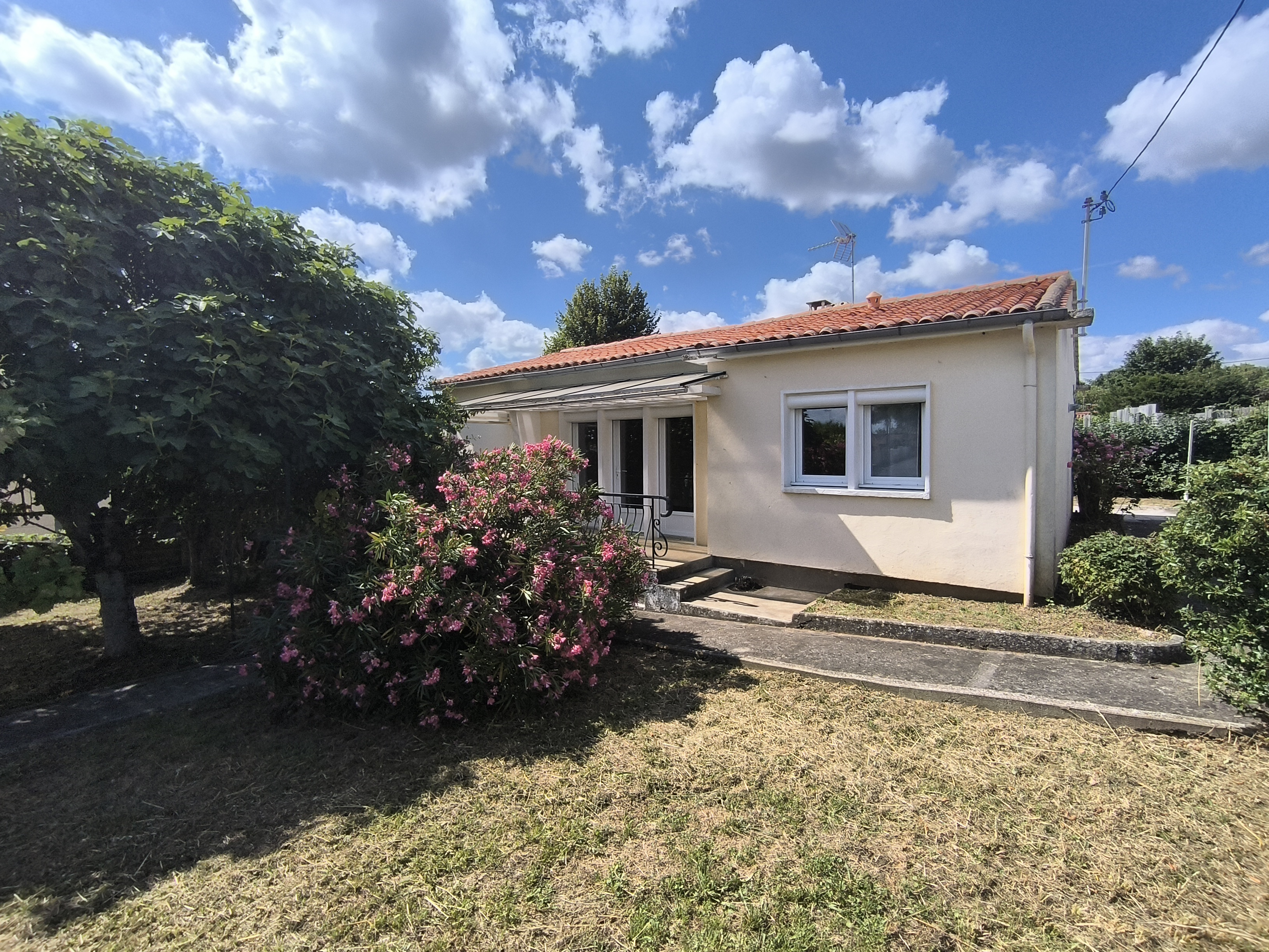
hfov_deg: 94.5
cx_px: 634
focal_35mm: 16
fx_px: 587
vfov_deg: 78.1
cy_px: 476
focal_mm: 1.65
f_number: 2.2
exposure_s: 1/3569
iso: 50
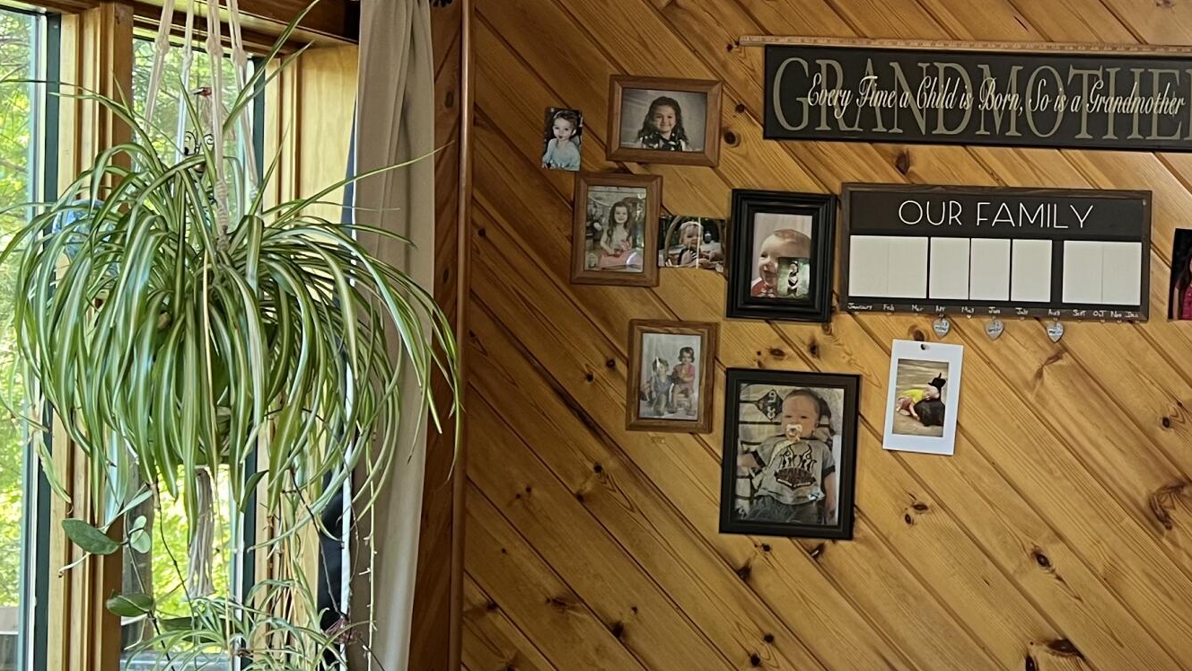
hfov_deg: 31.2
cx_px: 1086
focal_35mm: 64
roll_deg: -0.8
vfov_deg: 18.8
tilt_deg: -0.7
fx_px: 2023
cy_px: 283
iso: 80
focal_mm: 5.7
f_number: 1.5
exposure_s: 1/60
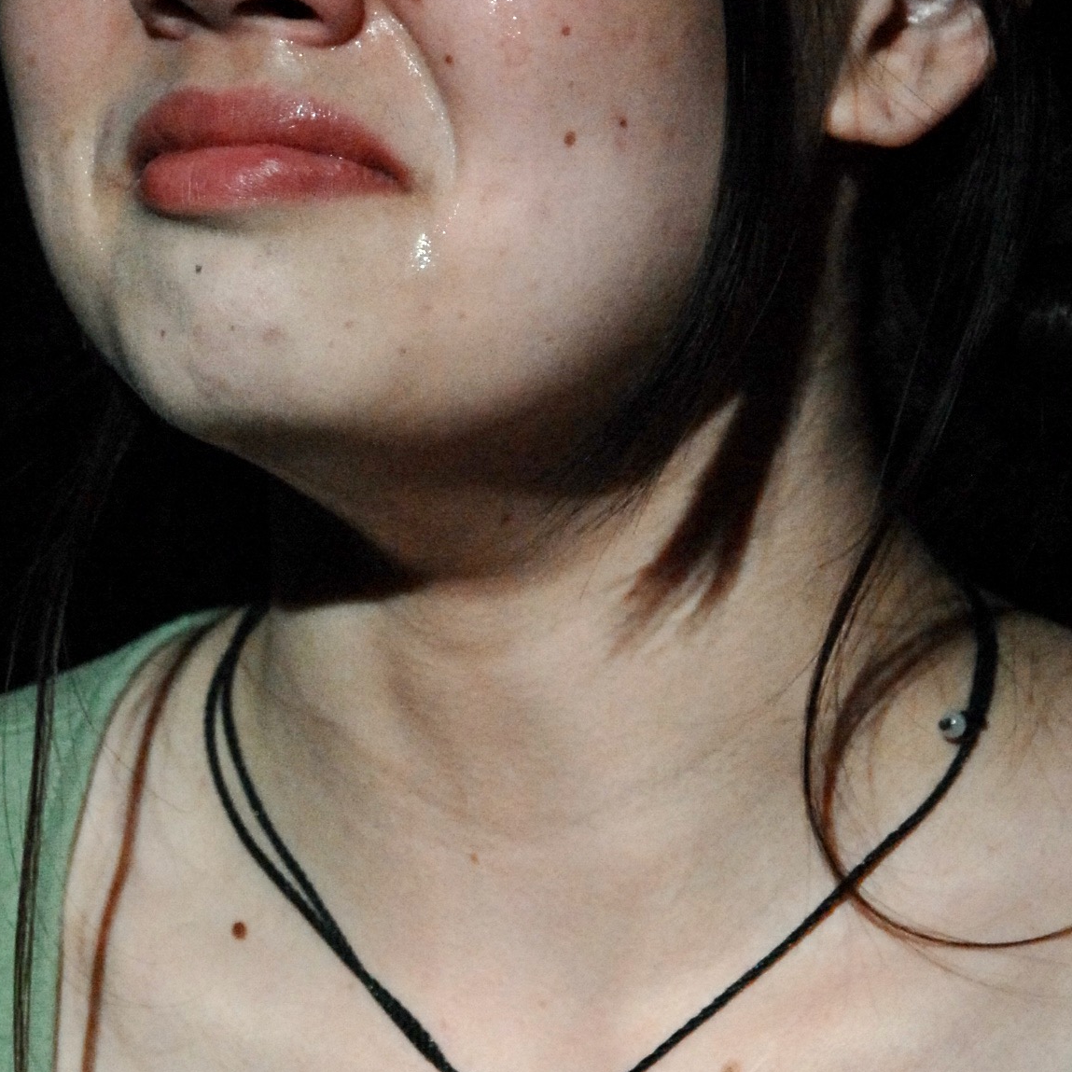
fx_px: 7743
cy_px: 344
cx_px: 212
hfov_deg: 7.9
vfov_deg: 7.9
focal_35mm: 221
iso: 800
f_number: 5.3
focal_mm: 62
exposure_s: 1/250
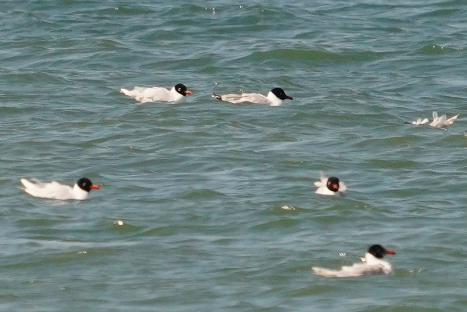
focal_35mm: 600
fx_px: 7783
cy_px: 156
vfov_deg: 2.3
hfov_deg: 3.4
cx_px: 234
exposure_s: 1/2000
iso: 640
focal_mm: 600
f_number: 8
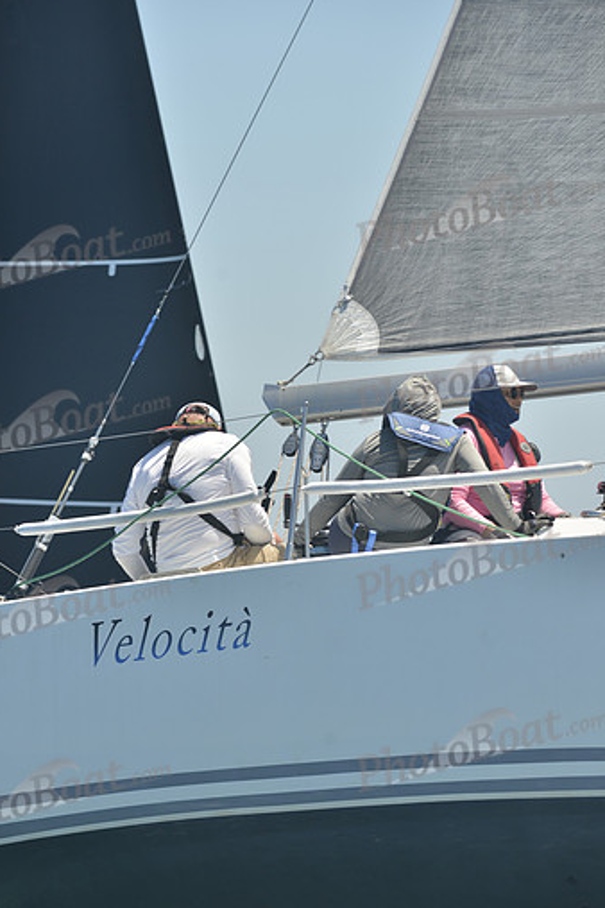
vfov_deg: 9.0
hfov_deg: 6.0
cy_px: 496
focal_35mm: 229
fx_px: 5772
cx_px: 264
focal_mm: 200
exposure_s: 1/1000
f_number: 5.6
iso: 280
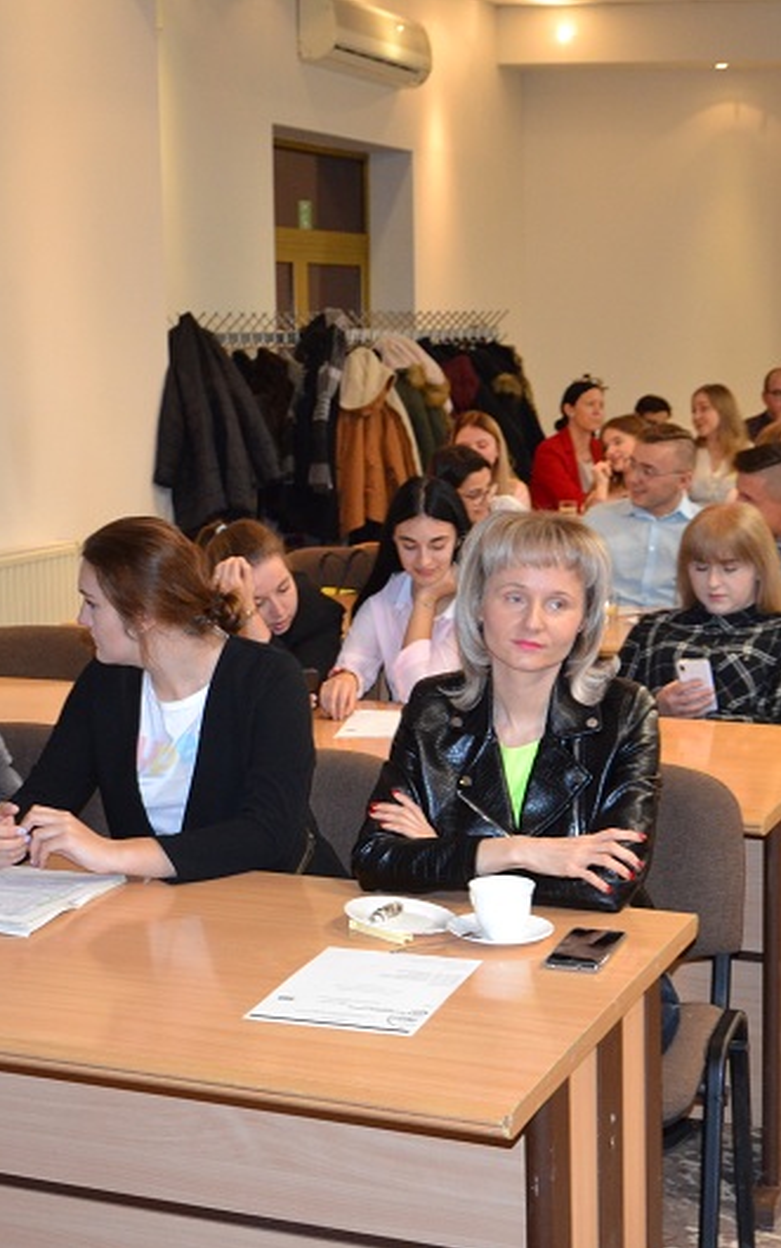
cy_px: 626
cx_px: 370
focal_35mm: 58
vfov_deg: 35.2
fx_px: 1966
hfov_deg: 22.5
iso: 1100
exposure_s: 1/60
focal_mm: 25
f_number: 4
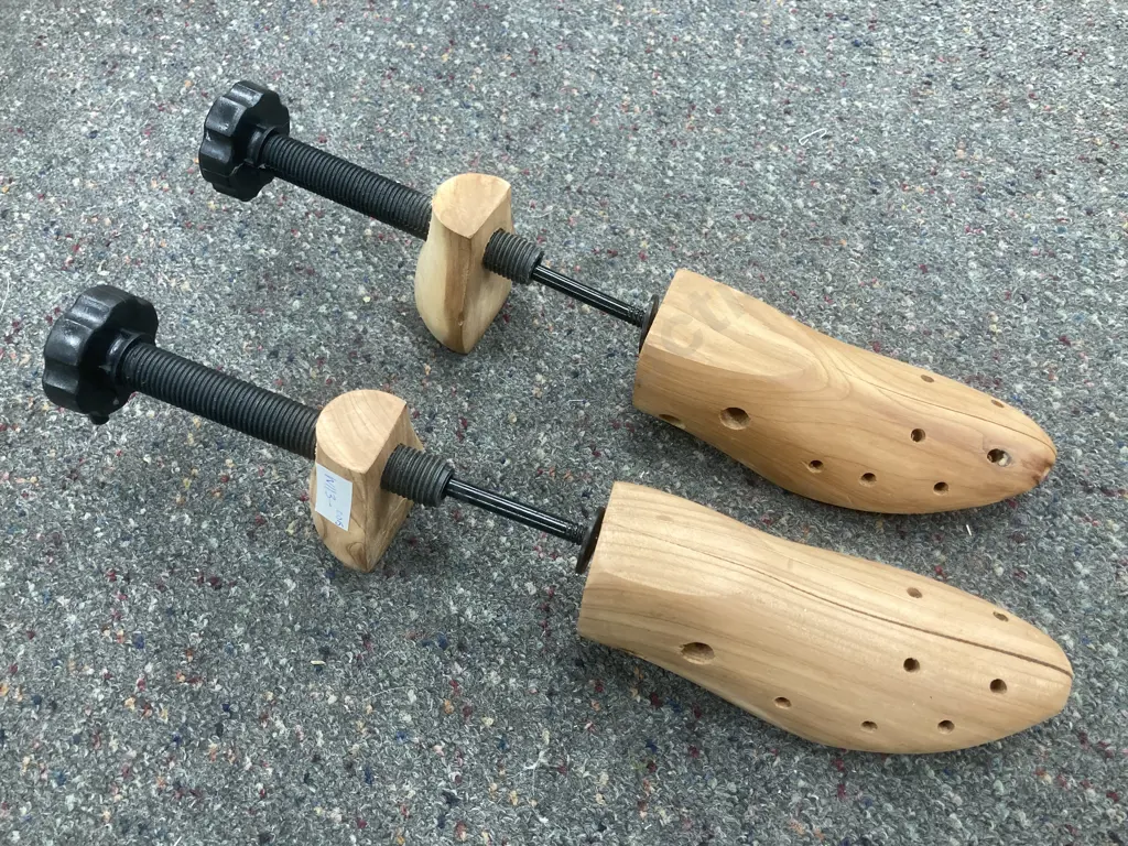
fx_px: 912
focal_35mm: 28
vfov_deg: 49.7
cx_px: 564
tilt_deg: -56.6
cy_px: 423
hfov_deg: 63.4
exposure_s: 1/50
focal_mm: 3.99
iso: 160
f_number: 1.8
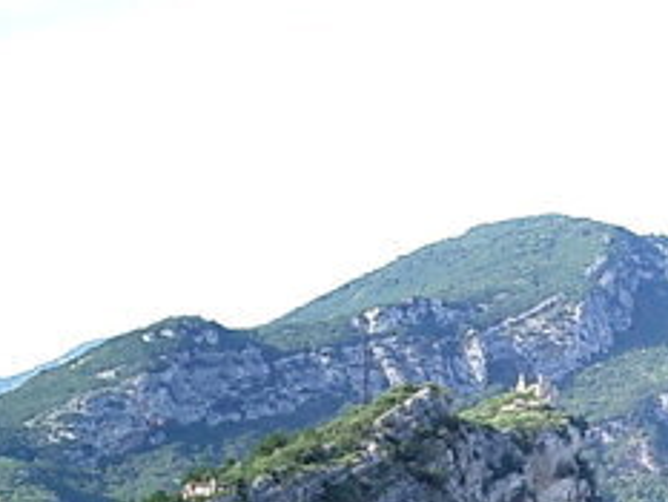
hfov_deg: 24.3
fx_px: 1545
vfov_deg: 18.2
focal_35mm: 80
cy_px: 422
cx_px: 453
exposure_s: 1/200
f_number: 4.2
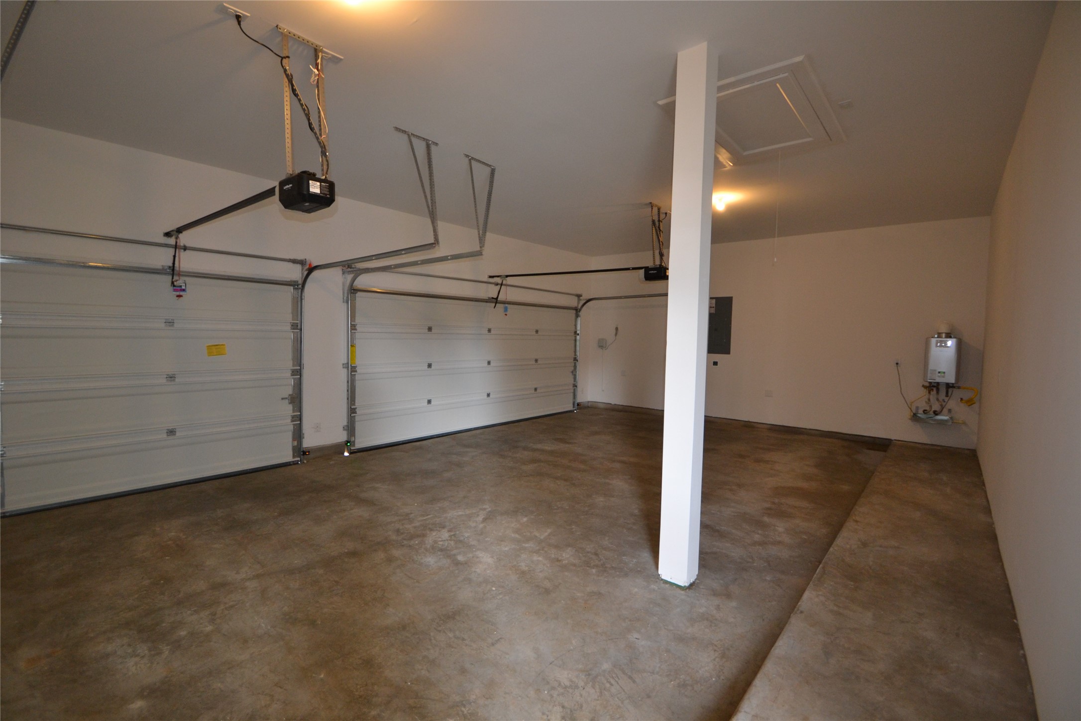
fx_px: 450
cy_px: 360
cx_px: 540
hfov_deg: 100.4
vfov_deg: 77.3
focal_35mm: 15
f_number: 3.5
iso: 640
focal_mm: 10
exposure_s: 1/60
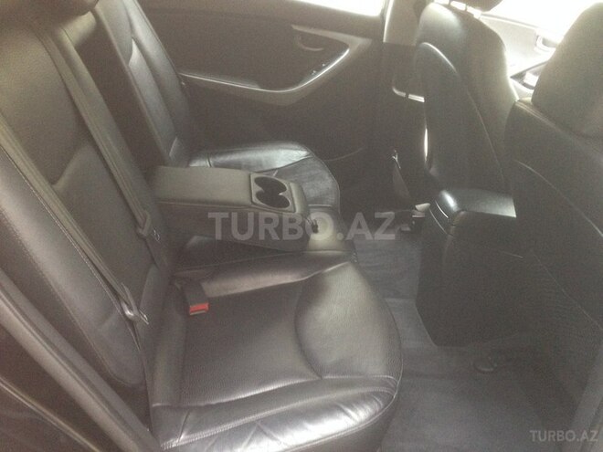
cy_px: 226
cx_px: 302
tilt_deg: -30.9
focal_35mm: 33
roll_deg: -9.5
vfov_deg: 42.9
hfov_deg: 55.4
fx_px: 575
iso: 320
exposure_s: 1/20
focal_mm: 4.12
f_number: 2.4
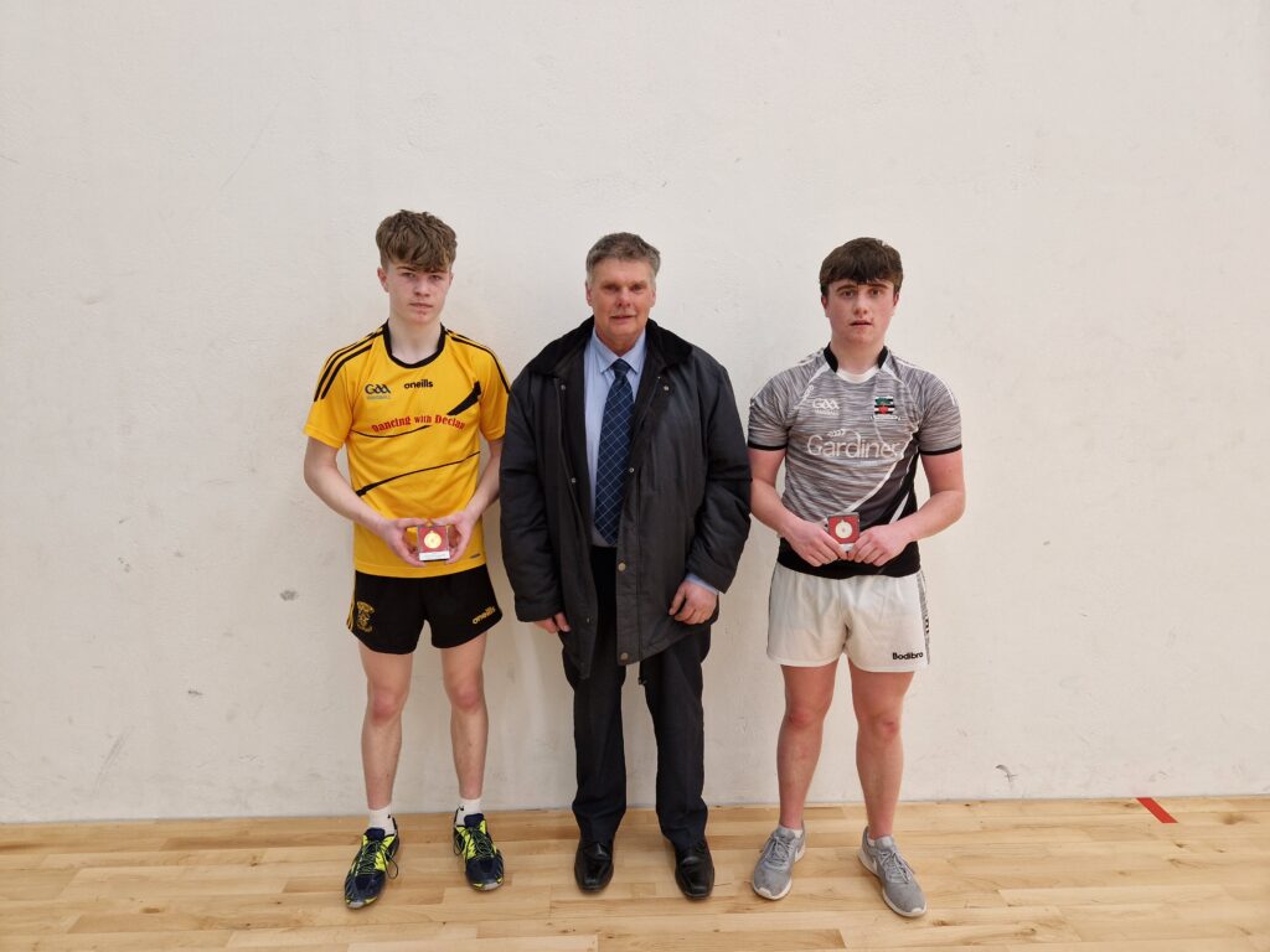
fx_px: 844
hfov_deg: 73.9
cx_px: 635
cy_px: 476
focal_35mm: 23
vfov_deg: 58.9
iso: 64
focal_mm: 5.4
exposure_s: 1/100
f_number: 1.8
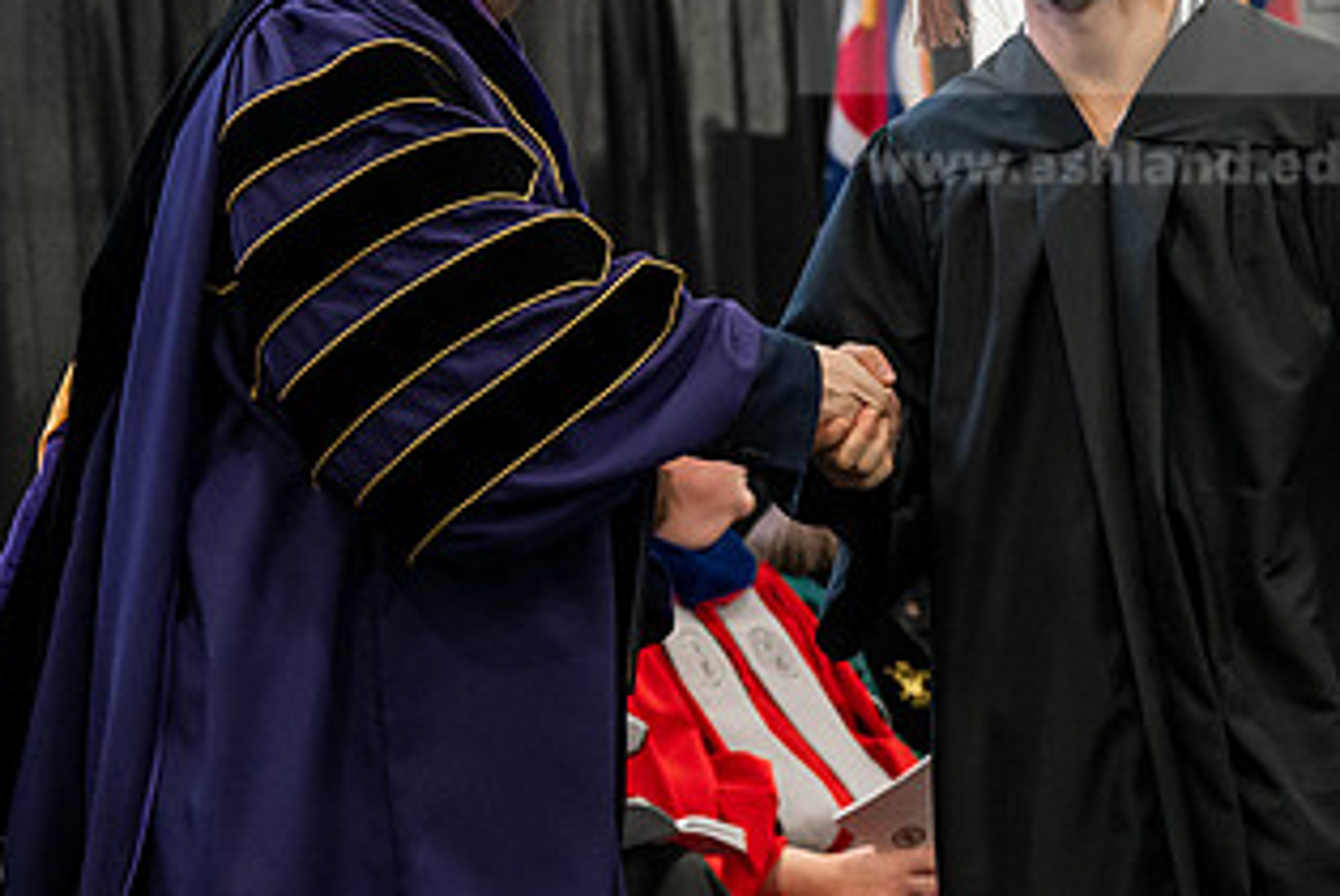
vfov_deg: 8.8
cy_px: 254
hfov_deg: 13.1
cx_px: 670
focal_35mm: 157
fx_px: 5849
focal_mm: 85
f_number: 4.5
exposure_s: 1/200
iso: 4000
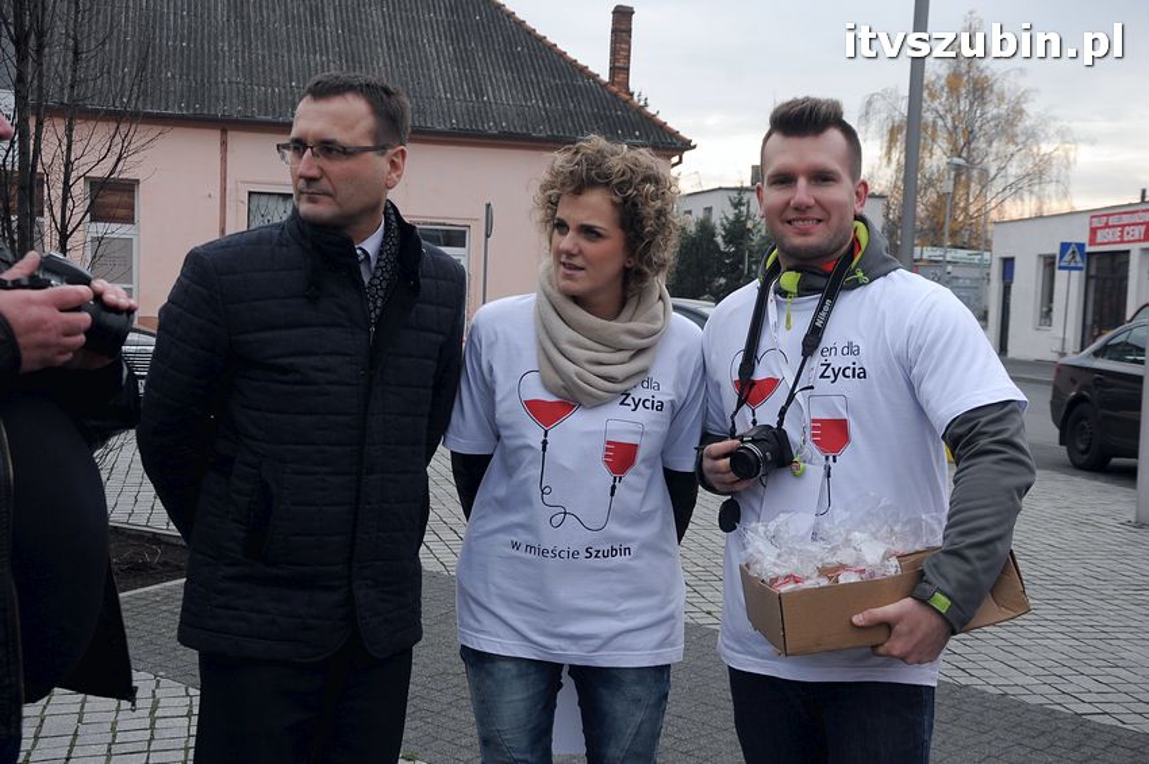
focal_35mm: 45
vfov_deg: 29.8
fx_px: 1435
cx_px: 574
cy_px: 382
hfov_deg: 43.6
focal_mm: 30
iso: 200
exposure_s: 1/200
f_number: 7.1
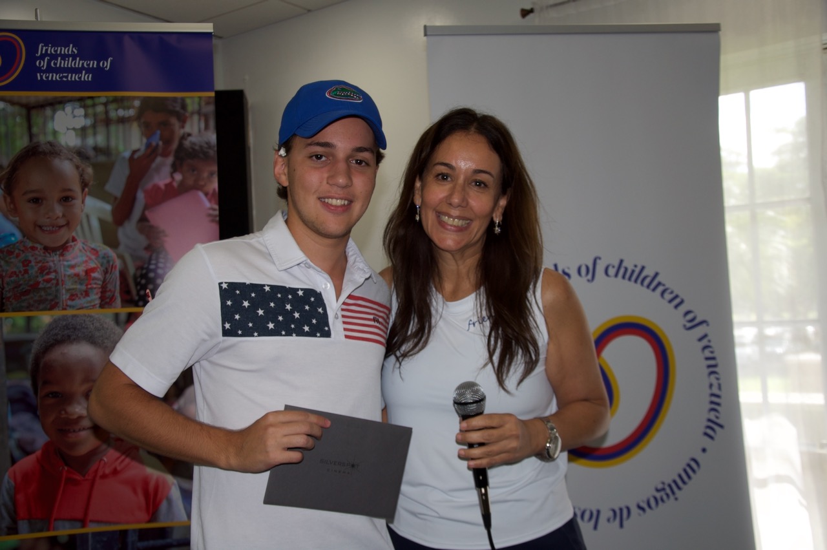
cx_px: 414
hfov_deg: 49.6
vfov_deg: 34.1
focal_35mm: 39
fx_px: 895
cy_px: 275
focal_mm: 26
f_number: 4
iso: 200
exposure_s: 1/60
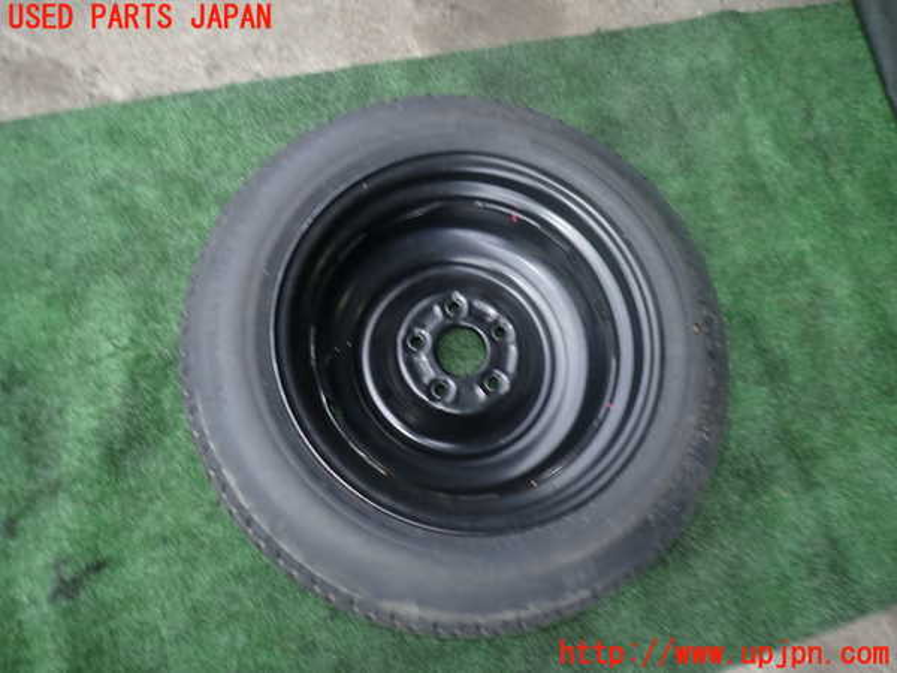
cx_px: 448
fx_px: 648
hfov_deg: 69.4
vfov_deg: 54.9
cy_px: 336
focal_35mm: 25
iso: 100
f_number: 5.6
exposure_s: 1/30
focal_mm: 4.5
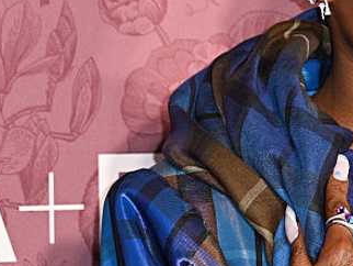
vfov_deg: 3.5
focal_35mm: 428
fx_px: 4368
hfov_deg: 4.6
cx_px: 406
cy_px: 154
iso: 1250
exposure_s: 1/125
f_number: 5
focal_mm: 128
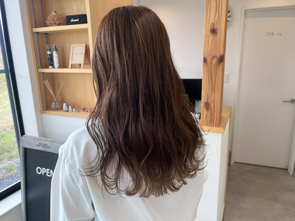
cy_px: 110
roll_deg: +1.2
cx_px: 148
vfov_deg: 53.1
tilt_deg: -14.3
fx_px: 222
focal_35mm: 26
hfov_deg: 67.3
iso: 40
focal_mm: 5.7
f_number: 1.5
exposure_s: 1/133
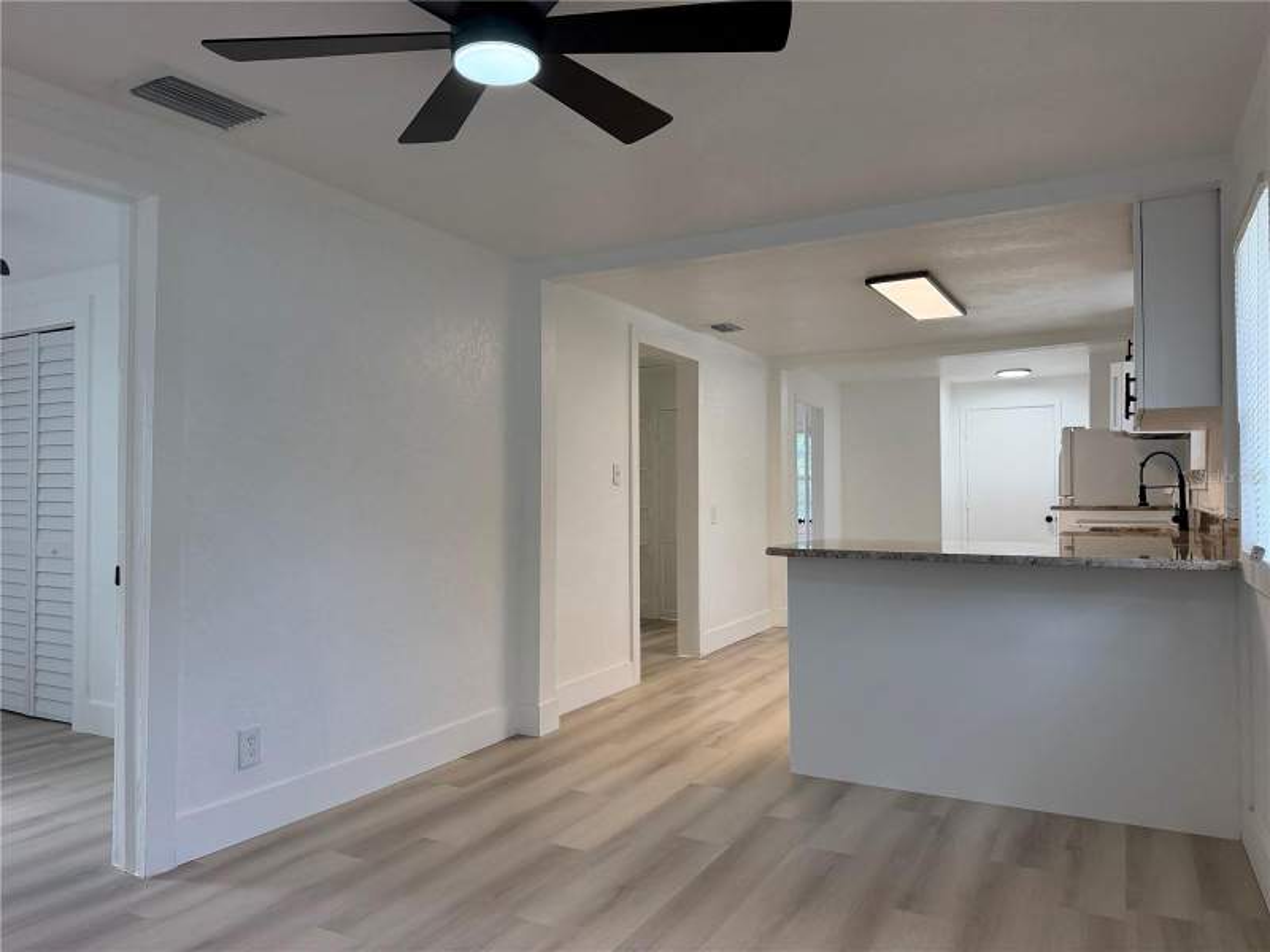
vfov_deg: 56.8
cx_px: 635
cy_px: 476
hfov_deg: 71.6
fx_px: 881
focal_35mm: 24
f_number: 1.78
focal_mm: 6.76
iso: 200
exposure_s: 1/226
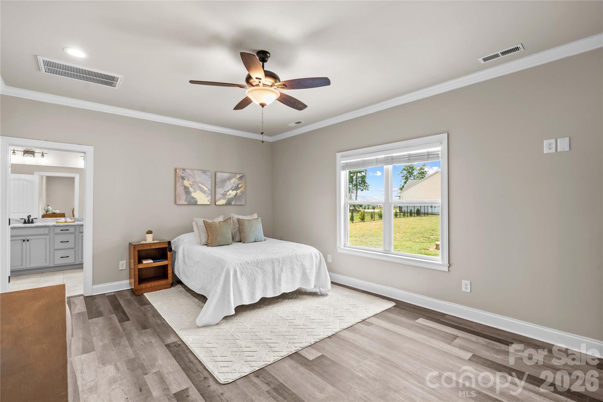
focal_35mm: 16
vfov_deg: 73.7
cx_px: 302
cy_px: 201
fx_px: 268
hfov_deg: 96.7
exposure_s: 1/5
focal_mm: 16
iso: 100
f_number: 8
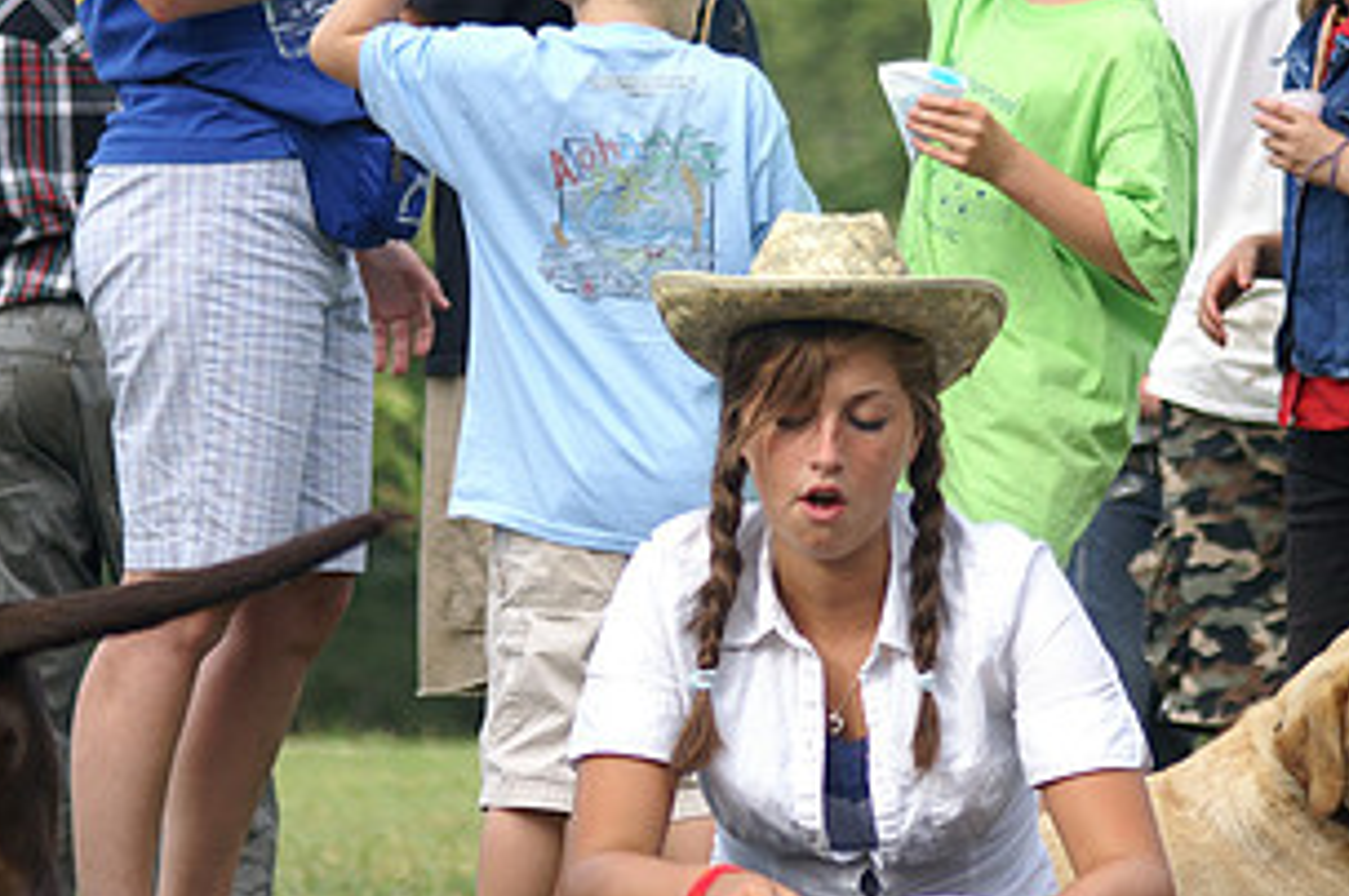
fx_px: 10705
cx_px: 648
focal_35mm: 286
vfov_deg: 4.8
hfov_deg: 7.2
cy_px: 129
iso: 100
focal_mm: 100
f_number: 4.5
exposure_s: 1/320
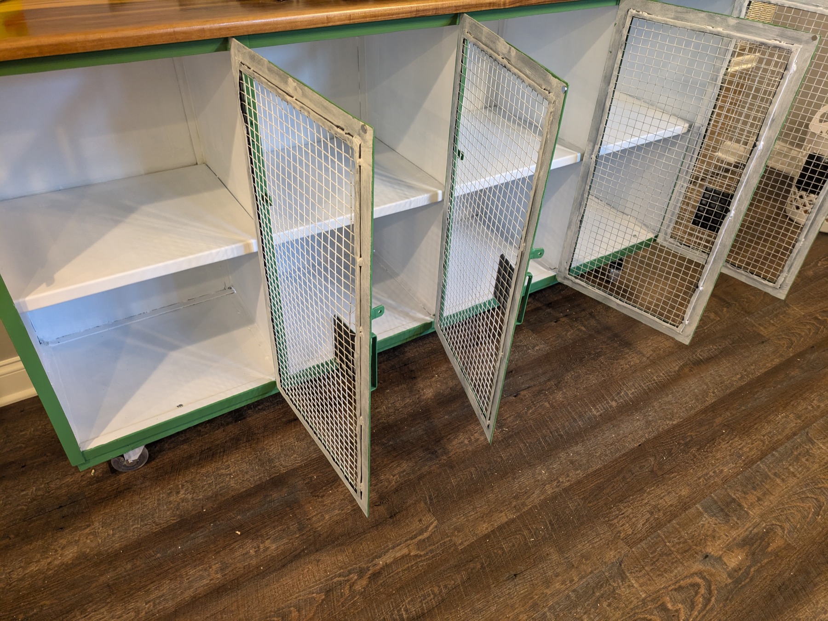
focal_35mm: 25
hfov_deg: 69.4
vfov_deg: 54.9
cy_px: 310
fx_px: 598
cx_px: 414
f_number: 1.89
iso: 328
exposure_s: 1/24
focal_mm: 5.43
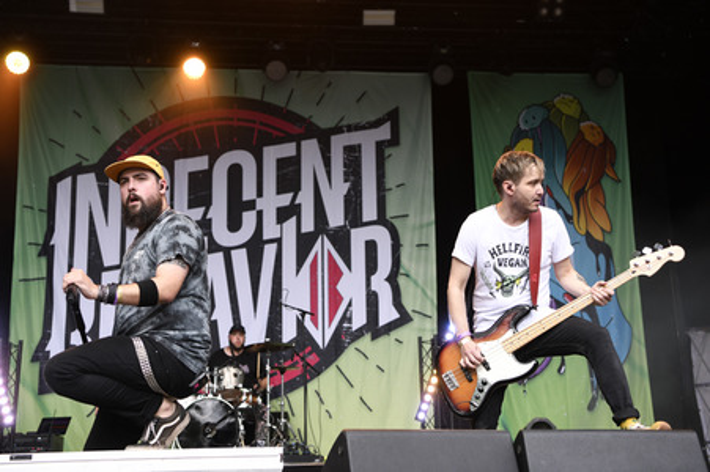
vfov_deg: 29.2
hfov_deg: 42.8
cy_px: 236
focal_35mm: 46
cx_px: 355
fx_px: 907
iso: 800
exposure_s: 1/640
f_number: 3.5
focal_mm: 46
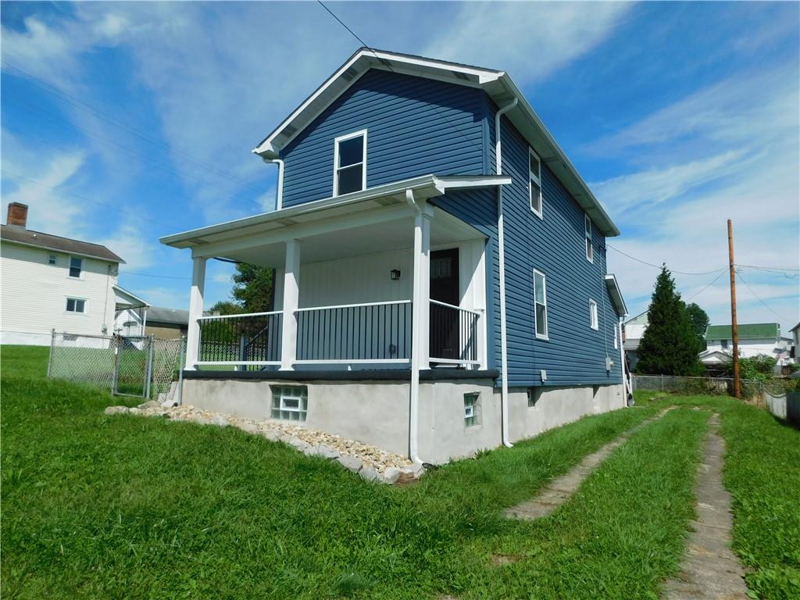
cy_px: 300
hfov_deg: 73.9
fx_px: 532
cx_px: 400
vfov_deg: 58.9
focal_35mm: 23
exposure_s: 1/800
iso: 125
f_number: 6
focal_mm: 4
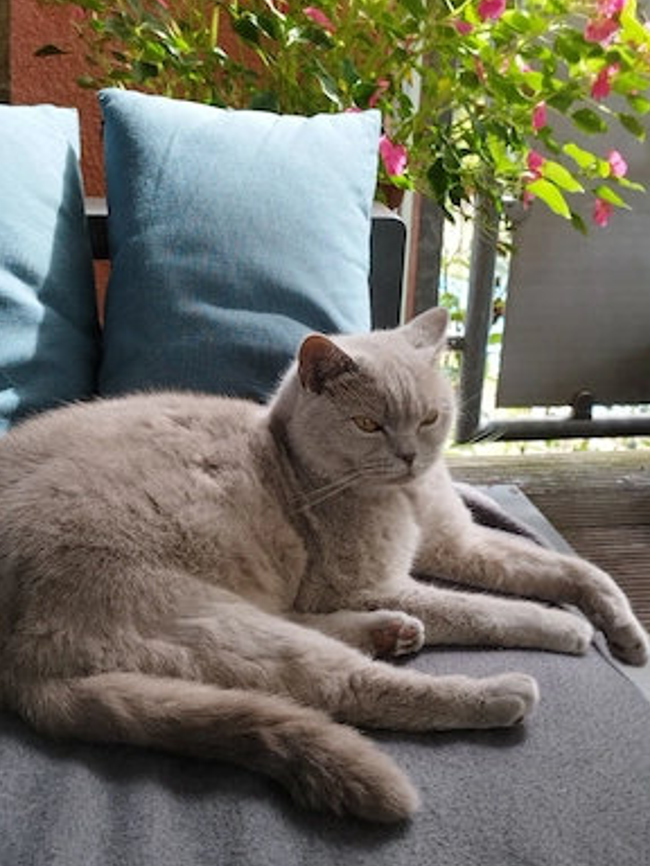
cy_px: 433
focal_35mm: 25
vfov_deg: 69.4
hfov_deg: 54.9
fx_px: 626
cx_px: 320
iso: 70
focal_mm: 5.89
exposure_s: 1/50
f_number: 1.89
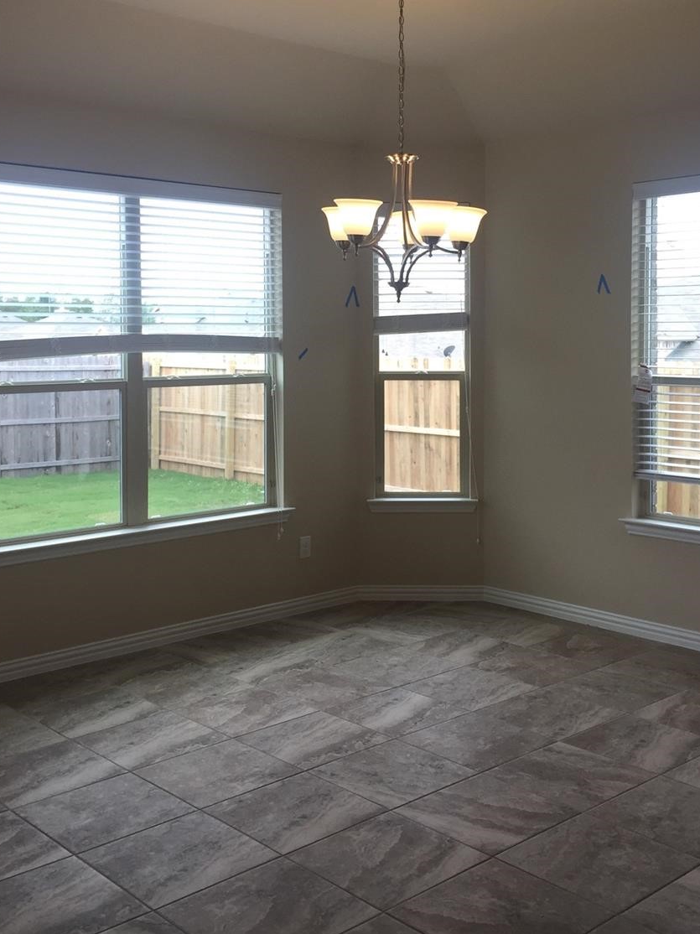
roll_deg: +0.2
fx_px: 1079
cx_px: 390
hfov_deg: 35.9
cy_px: 375
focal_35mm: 40
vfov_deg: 46.5
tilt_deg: +0.3
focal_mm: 4.15
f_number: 2.2
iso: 40
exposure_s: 1/120
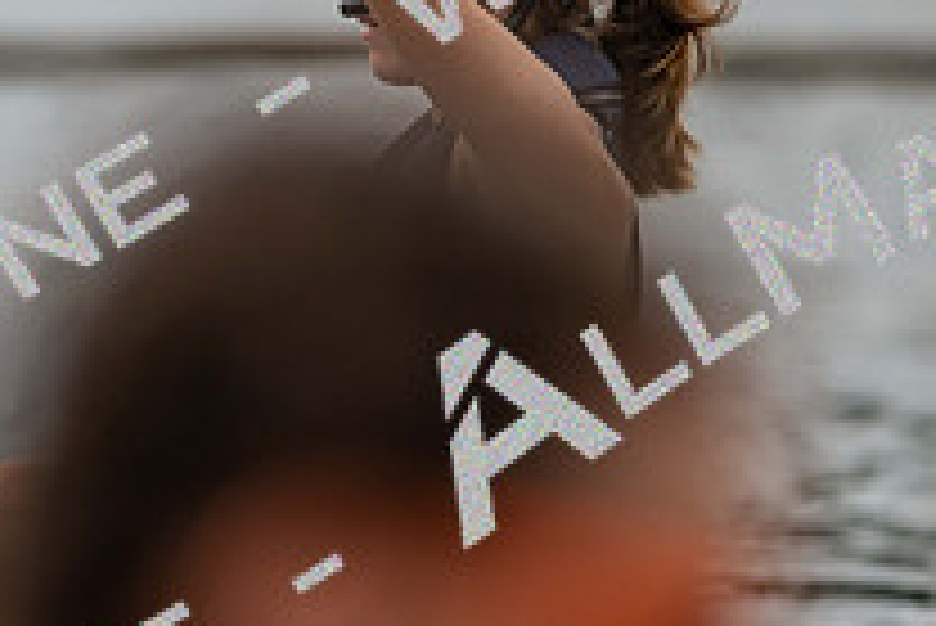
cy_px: 119
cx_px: 54
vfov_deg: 1.2
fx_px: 28957
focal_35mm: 1113
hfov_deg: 1.9
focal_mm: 400
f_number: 4.5
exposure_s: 1/4000
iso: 500
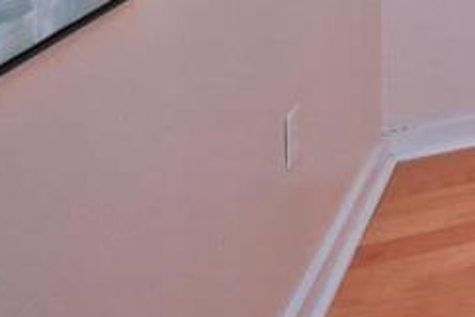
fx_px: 910
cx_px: 1147
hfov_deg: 15.1
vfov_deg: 15.9
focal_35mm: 69
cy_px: -297
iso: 450
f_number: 4
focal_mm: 14
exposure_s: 1/60
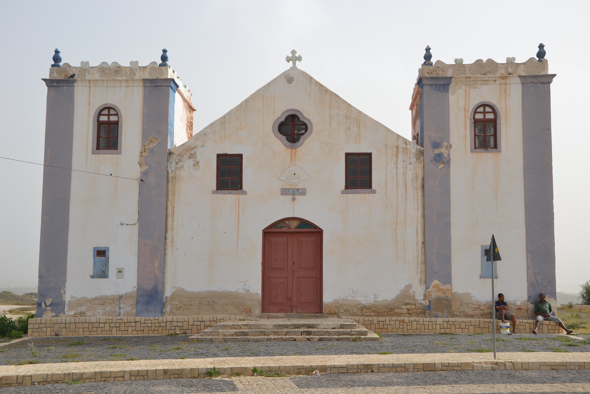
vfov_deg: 29.9
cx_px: 295
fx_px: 737
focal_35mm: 45
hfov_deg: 43.6
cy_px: 197
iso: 100
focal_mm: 30
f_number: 8
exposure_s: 1/250
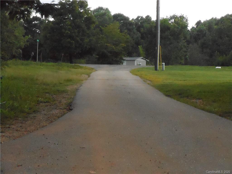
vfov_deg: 12.3
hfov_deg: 16.4
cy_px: 87
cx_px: 116
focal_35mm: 120
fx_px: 804
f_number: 5.4
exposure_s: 1/60
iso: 1600
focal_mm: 21.5
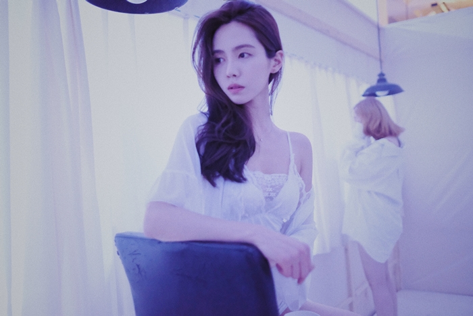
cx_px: 236
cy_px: 158
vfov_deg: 37.9
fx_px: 460
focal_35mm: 35
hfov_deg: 54.4
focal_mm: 23
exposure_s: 1/30
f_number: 1.4
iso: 10000
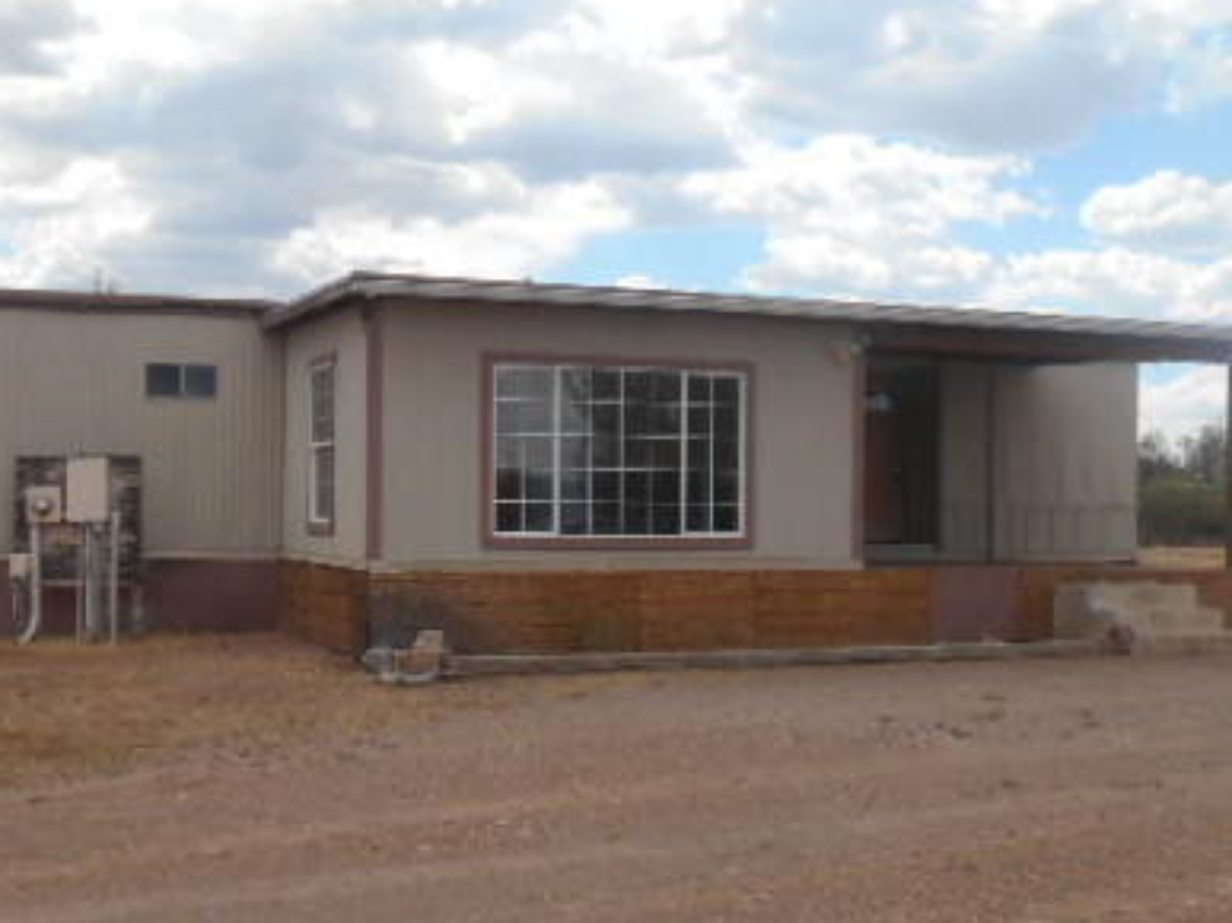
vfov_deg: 33.5
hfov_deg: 43.4
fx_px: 1530
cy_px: 544
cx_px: 443
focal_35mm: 43
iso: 80
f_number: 3.4
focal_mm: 4.7
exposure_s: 1/800
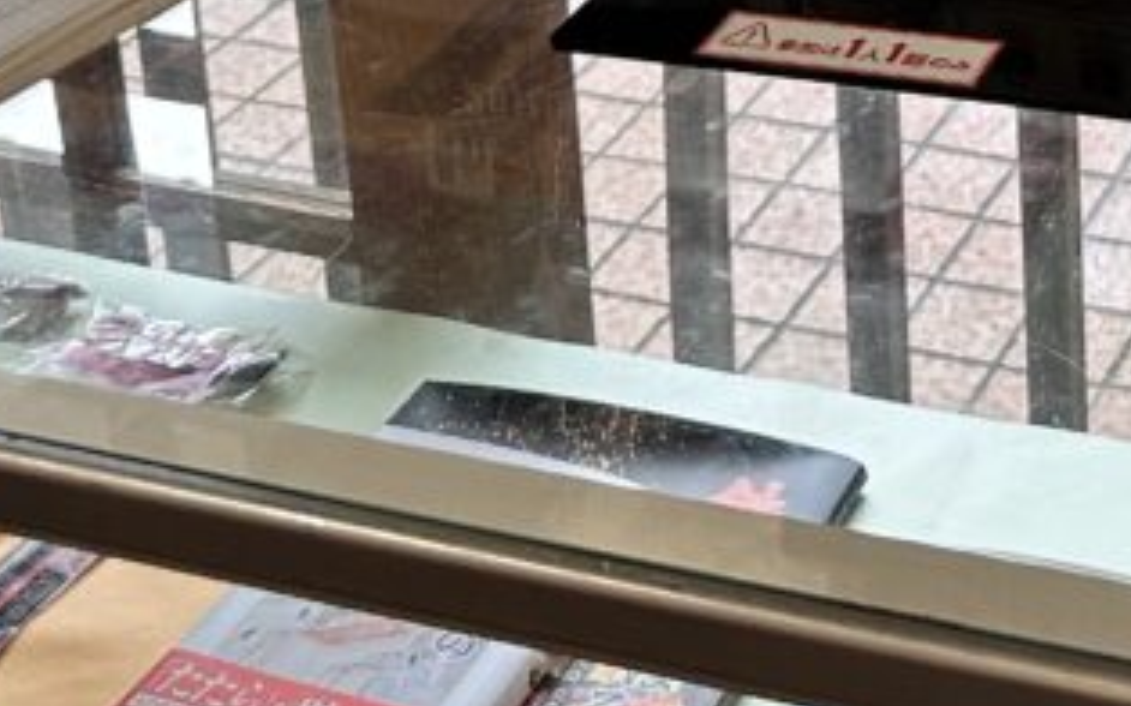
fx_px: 2557
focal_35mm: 83
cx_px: 1160
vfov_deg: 13.8
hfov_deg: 23.7
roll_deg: +1.5
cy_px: -609
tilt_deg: -14.5
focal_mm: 6.86
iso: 200
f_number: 1.78
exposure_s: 1/120
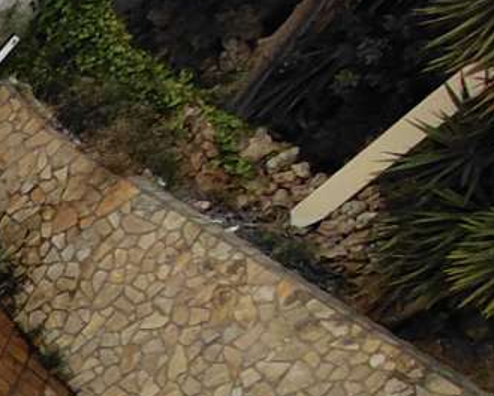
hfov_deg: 18.1
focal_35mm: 71
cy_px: 589
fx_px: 1038
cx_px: -497
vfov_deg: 19.0
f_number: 2.2
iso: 40
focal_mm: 1.64
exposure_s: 1/734
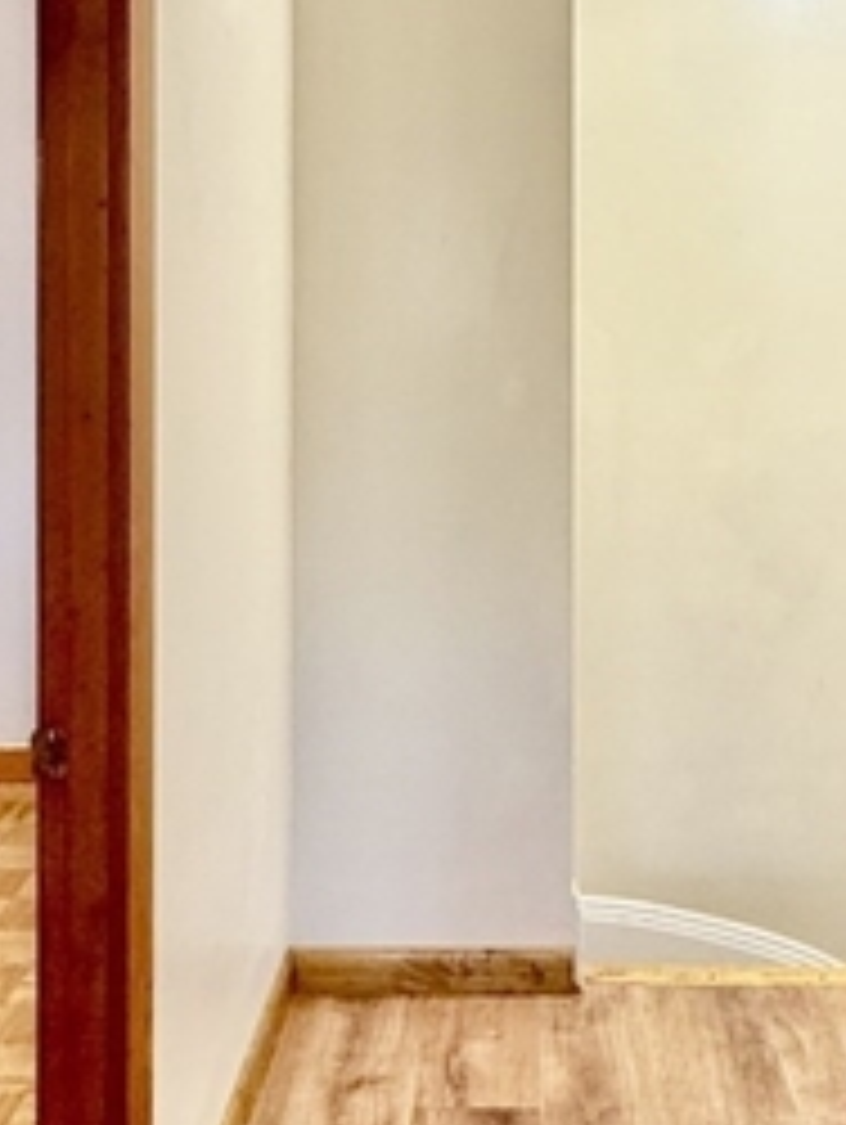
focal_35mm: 43
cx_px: 490
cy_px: 306
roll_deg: -0.4
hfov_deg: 33.6
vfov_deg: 42.7
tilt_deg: +0.0
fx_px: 1399
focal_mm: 2.22
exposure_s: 1/60
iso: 320
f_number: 2.2
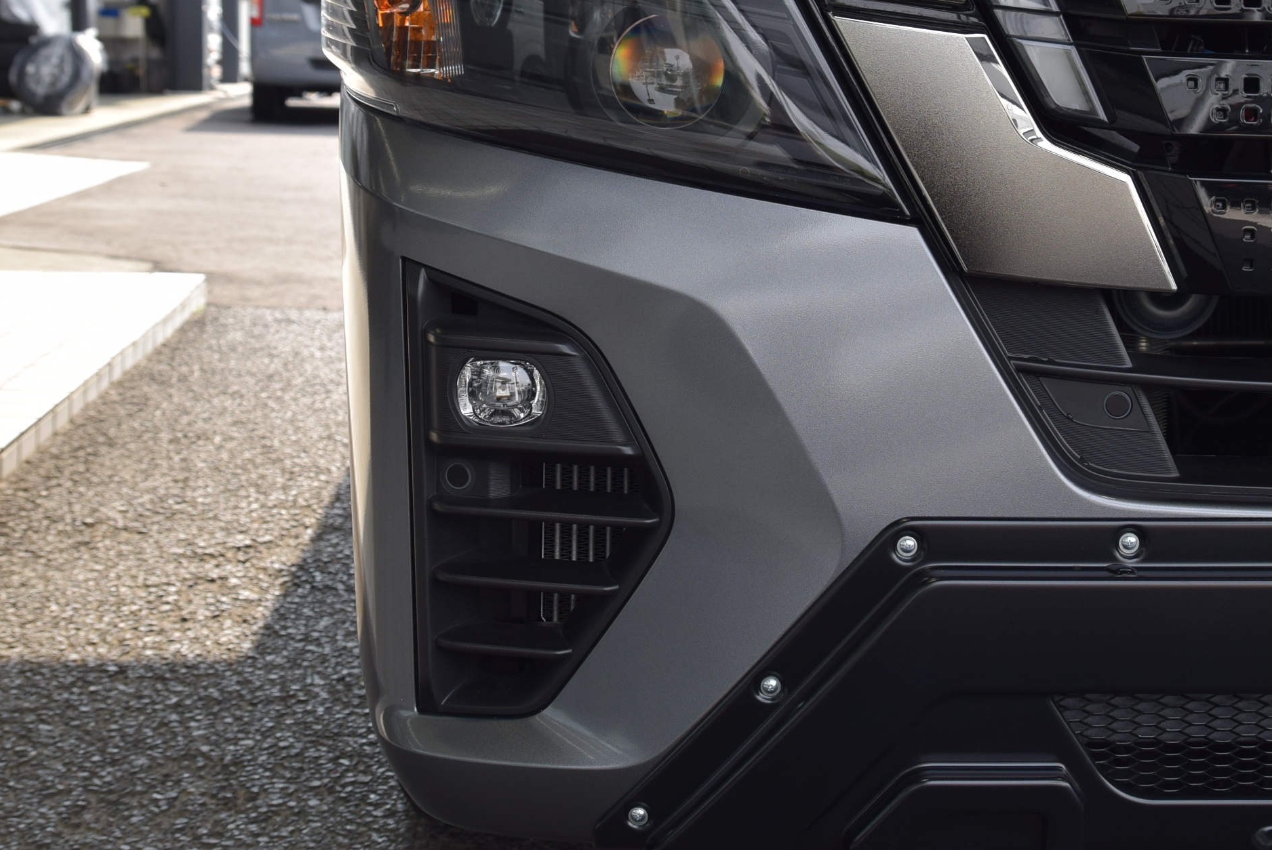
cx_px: 671
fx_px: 2114
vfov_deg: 22.6
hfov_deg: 33.5
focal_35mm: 60
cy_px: 228
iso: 200
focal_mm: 25
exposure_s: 1/320
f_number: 7.1
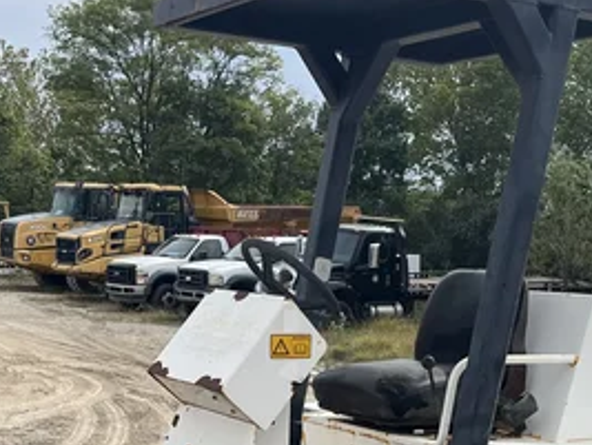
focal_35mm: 73
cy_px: 473
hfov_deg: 26.6
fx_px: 1250
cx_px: 299
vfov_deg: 19.5
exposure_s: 1/3049
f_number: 1.6
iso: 50
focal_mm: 5.1
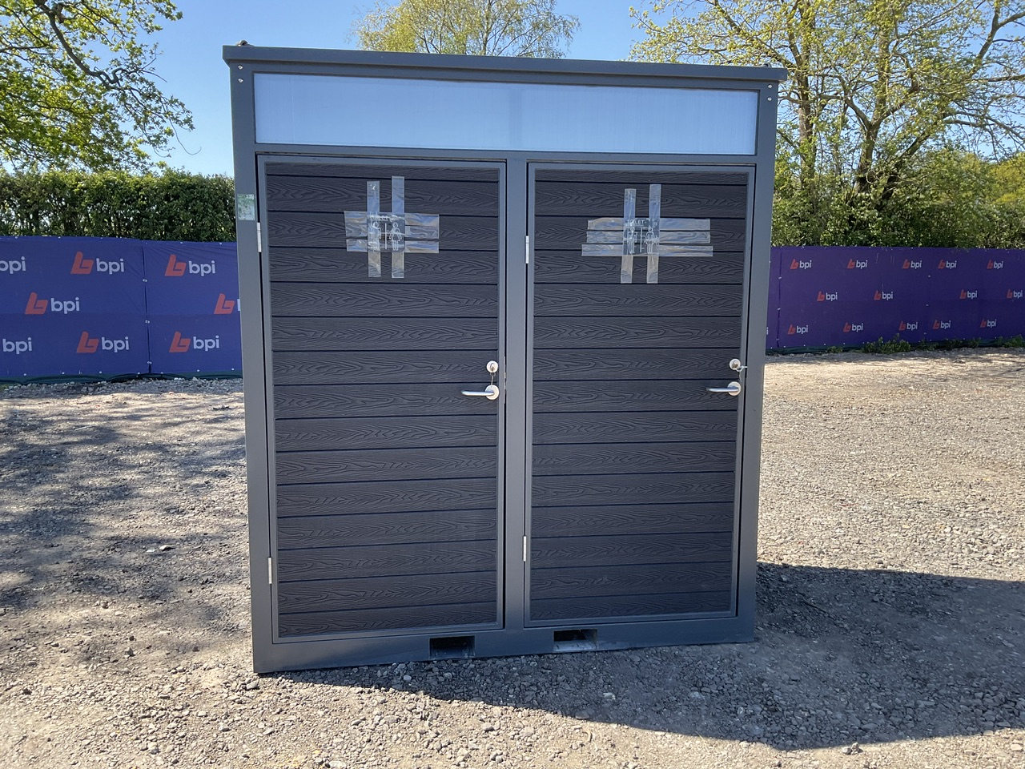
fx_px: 859
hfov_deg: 61.7
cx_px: 512
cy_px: 384
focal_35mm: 29
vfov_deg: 48.2
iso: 16
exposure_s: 1/482
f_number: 1.8
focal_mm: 3
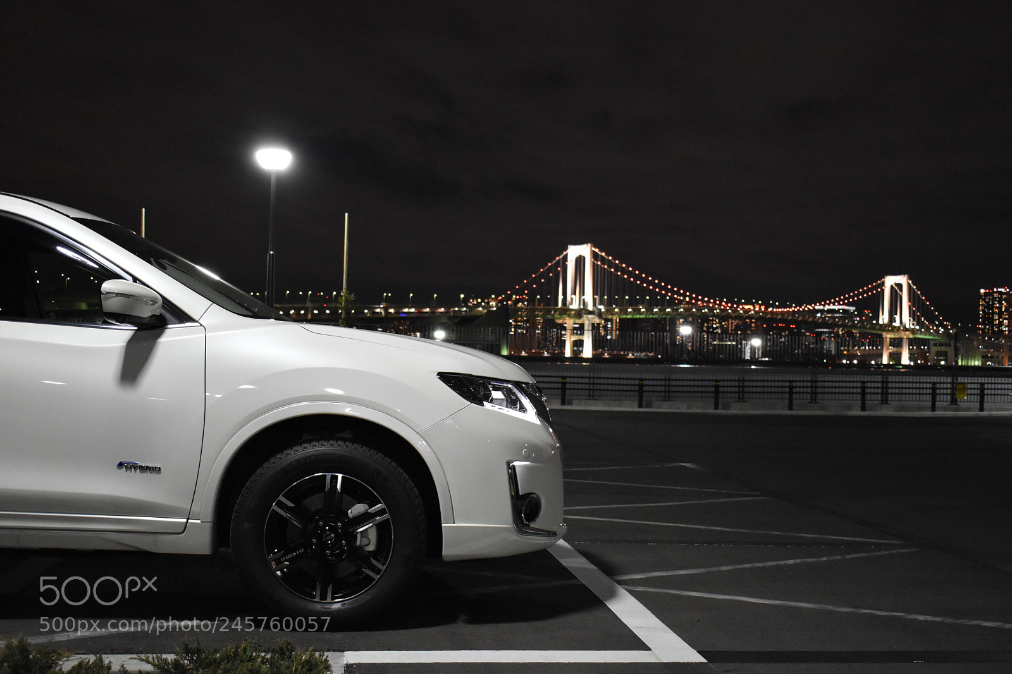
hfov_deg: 46.4
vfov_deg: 31.9
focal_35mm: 42
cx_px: 506
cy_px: 337
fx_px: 1180
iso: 3200
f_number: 4.2
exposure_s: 1/20
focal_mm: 28
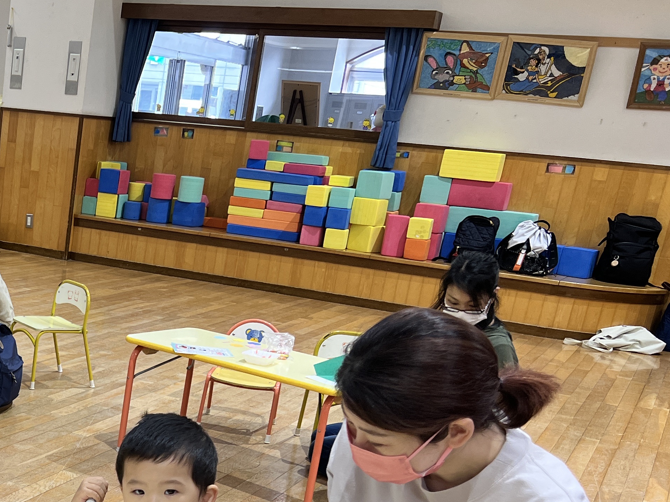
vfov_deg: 25.6
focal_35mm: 55
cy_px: 464
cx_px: -23
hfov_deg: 31.8
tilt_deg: -18.6
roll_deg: -5.3
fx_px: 1065
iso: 80
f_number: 1.5
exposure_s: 1/100
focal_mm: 5.7
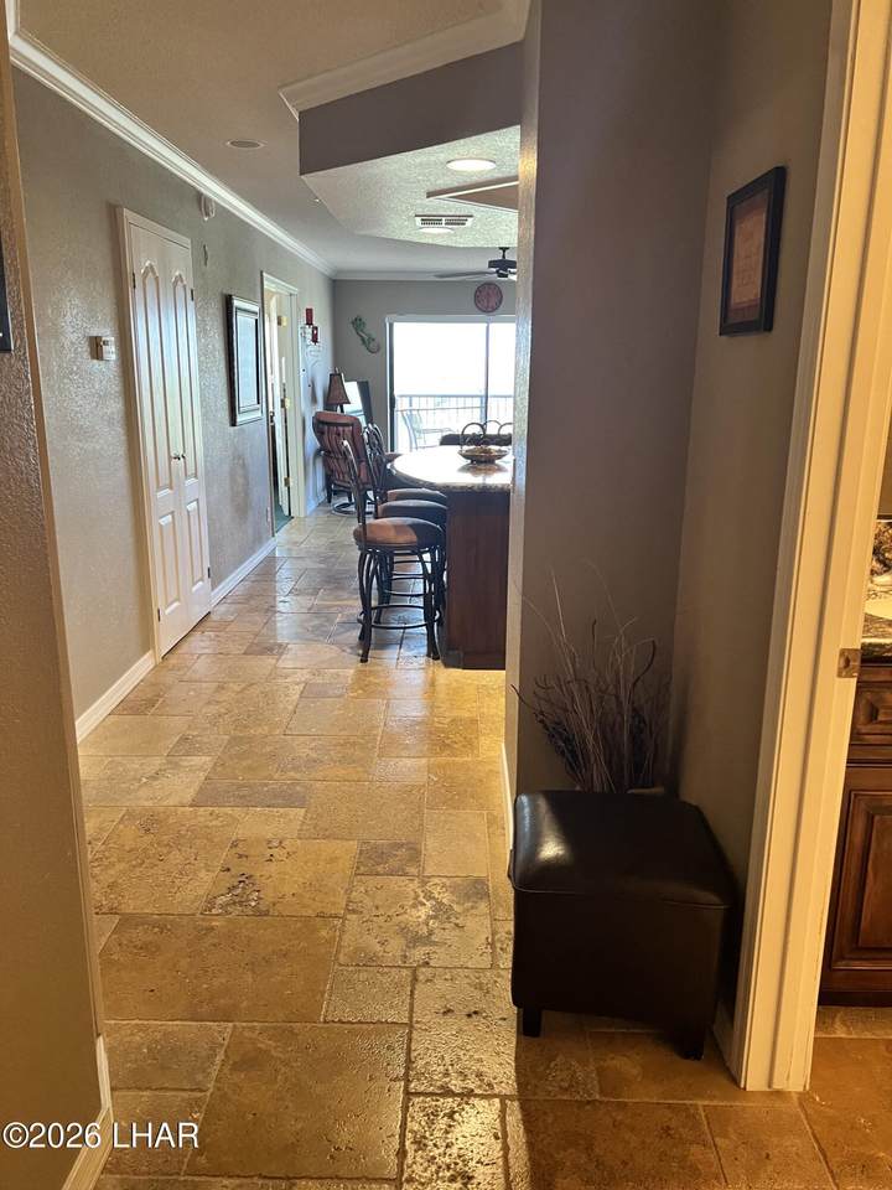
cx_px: 446
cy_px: 595
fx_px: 893
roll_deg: +1.9
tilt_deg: -15.5
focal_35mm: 26
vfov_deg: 67.3
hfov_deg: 53.1
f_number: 1.5
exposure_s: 1/60
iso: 320
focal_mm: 5.7
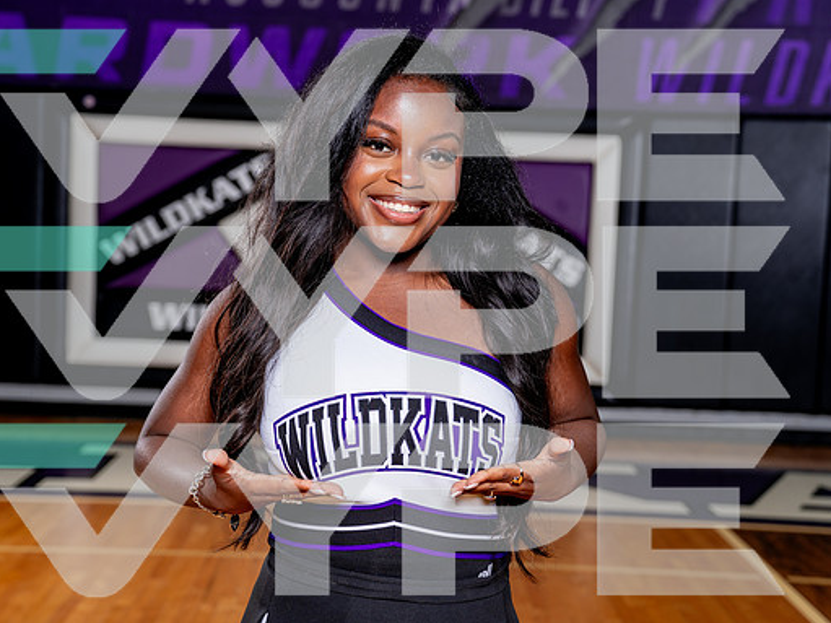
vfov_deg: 25.2
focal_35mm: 58
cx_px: 376
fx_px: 1392
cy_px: 313
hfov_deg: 33.2
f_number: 4
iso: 100
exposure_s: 1/250
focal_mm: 50
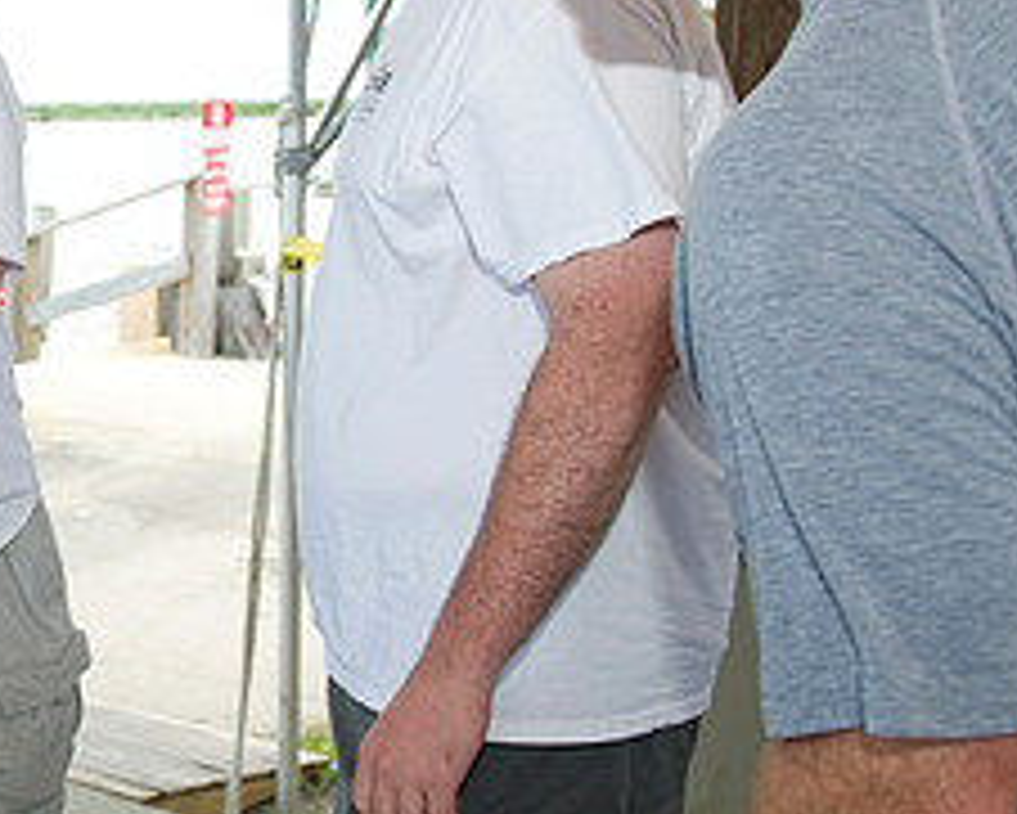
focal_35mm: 65
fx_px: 1957
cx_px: -207
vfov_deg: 23.5
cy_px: 355
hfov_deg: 26.0
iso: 125
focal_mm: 27
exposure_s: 1/250
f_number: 4
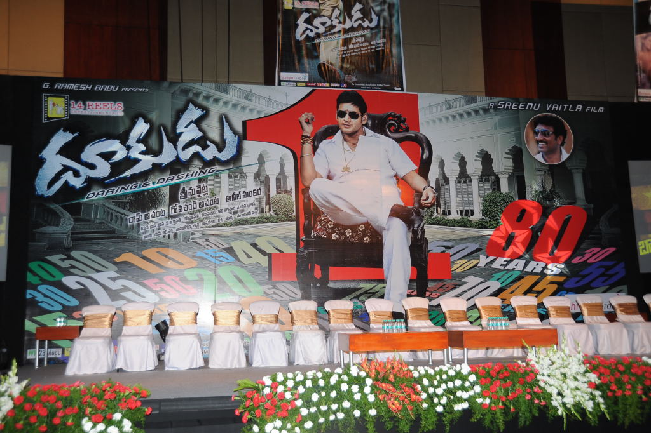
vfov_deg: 37.8
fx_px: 633
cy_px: 216
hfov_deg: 54.4
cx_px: 326
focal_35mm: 35
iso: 1000
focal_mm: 35
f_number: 5
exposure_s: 1/80
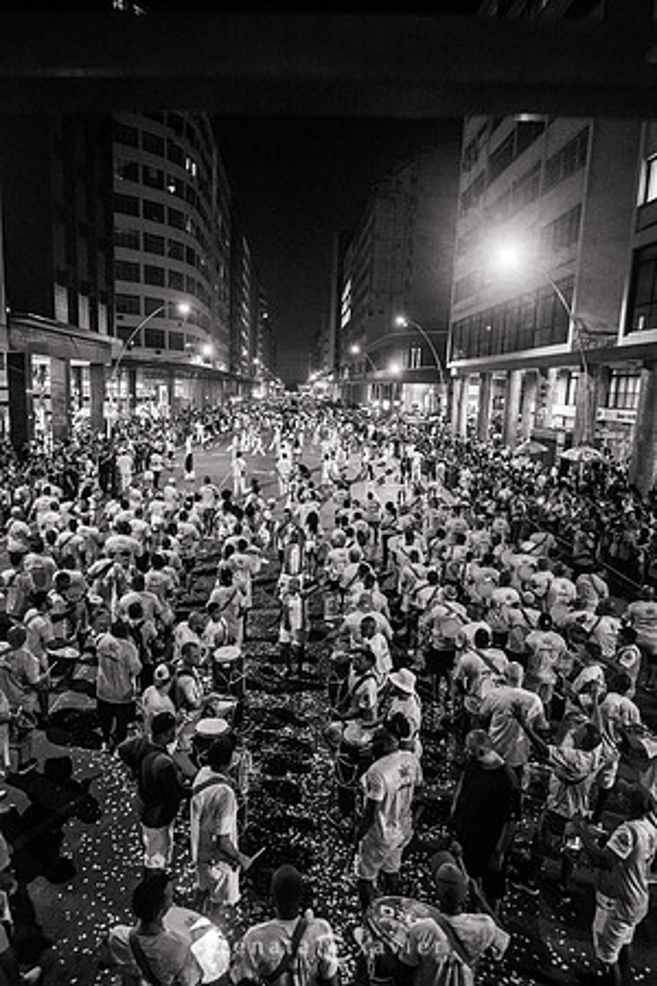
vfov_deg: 78.6
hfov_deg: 57.2
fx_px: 602
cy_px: 493
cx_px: 328
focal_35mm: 22
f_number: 4
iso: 3200
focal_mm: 22
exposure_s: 1/100
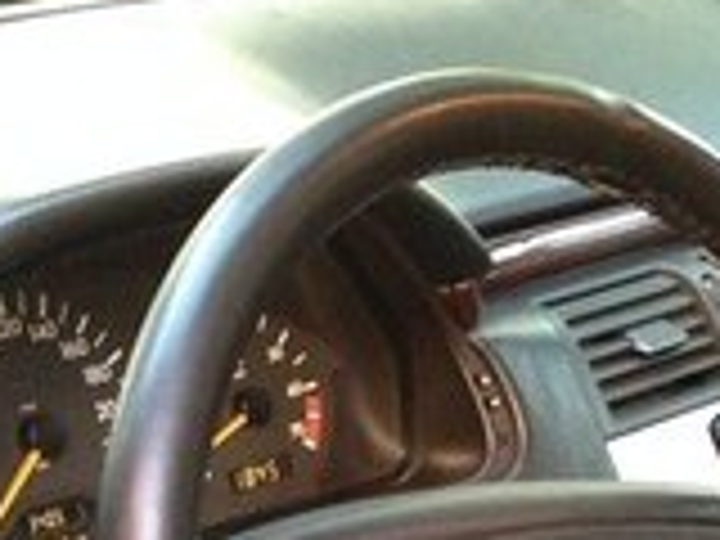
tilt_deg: -25.5
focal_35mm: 136
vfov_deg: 10.4
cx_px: 778
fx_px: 2829
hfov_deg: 14.2
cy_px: 875
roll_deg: -3.7
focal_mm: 4.12
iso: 200
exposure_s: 1/20
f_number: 2.4
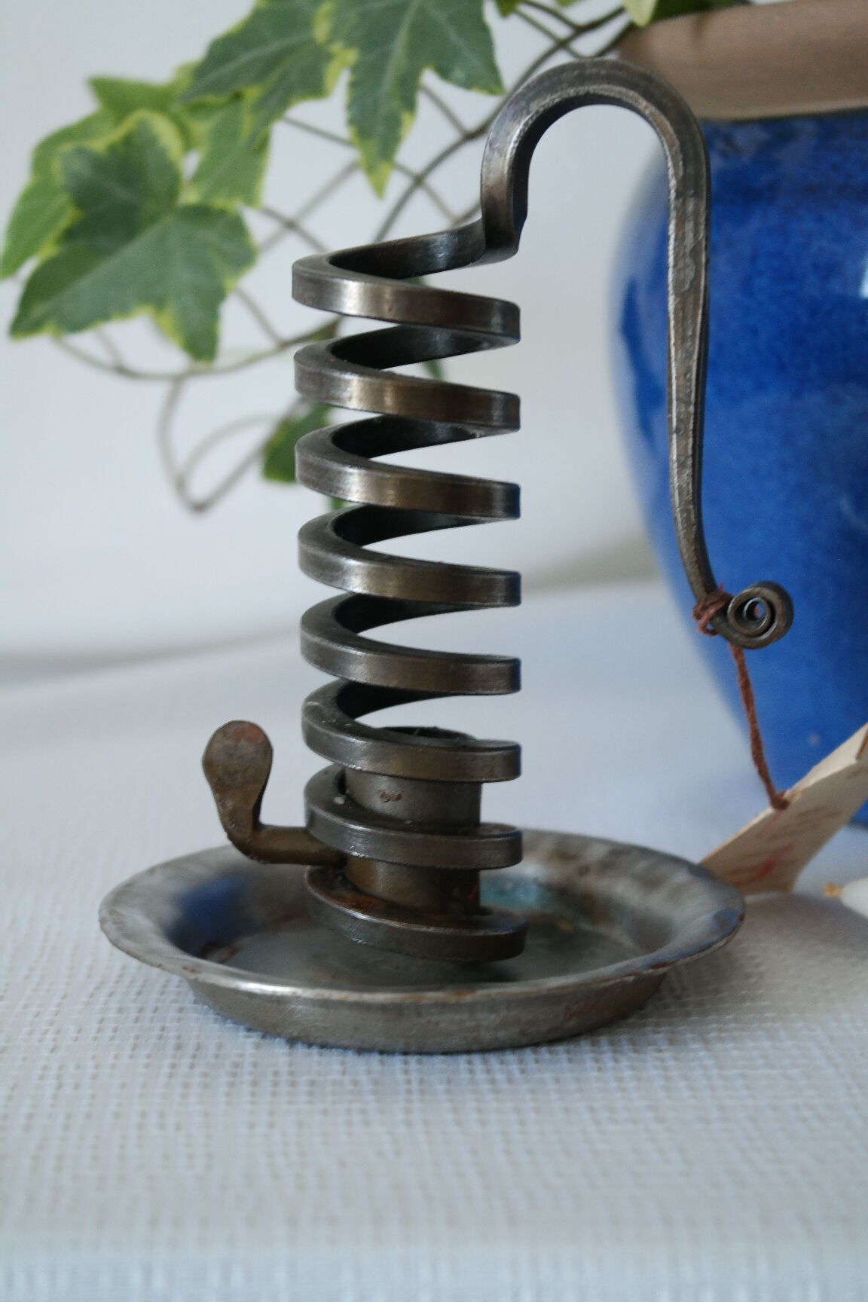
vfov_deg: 29.2
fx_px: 2495
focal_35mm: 69
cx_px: 434
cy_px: 651
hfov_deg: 19.7
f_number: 6.3
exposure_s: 1/30
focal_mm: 45
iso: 800
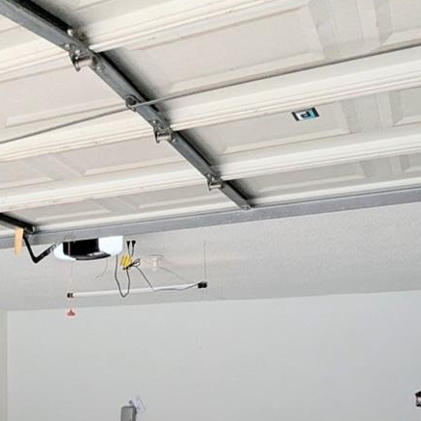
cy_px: 505
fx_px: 578
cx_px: 130
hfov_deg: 39.4
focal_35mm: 42
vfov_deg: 32.9
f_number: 2.2
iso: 44
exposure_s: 1/423
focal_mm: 1.95
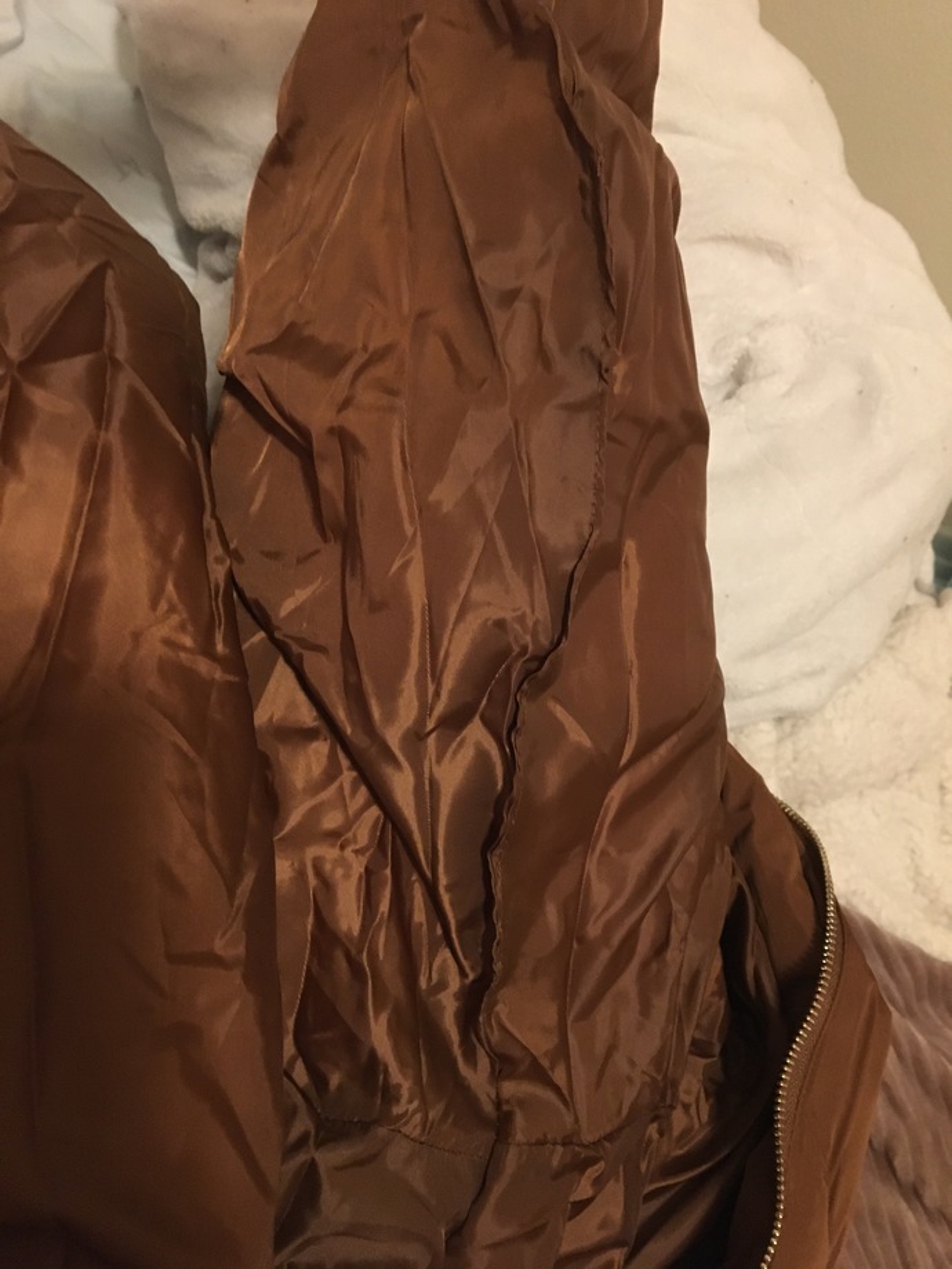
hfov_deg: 48.2
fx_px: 1063
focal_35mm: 29
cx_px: 476
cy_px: 634
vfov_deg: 61.7
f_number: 2.2
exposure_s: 1/15
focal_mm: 4.15
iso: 250
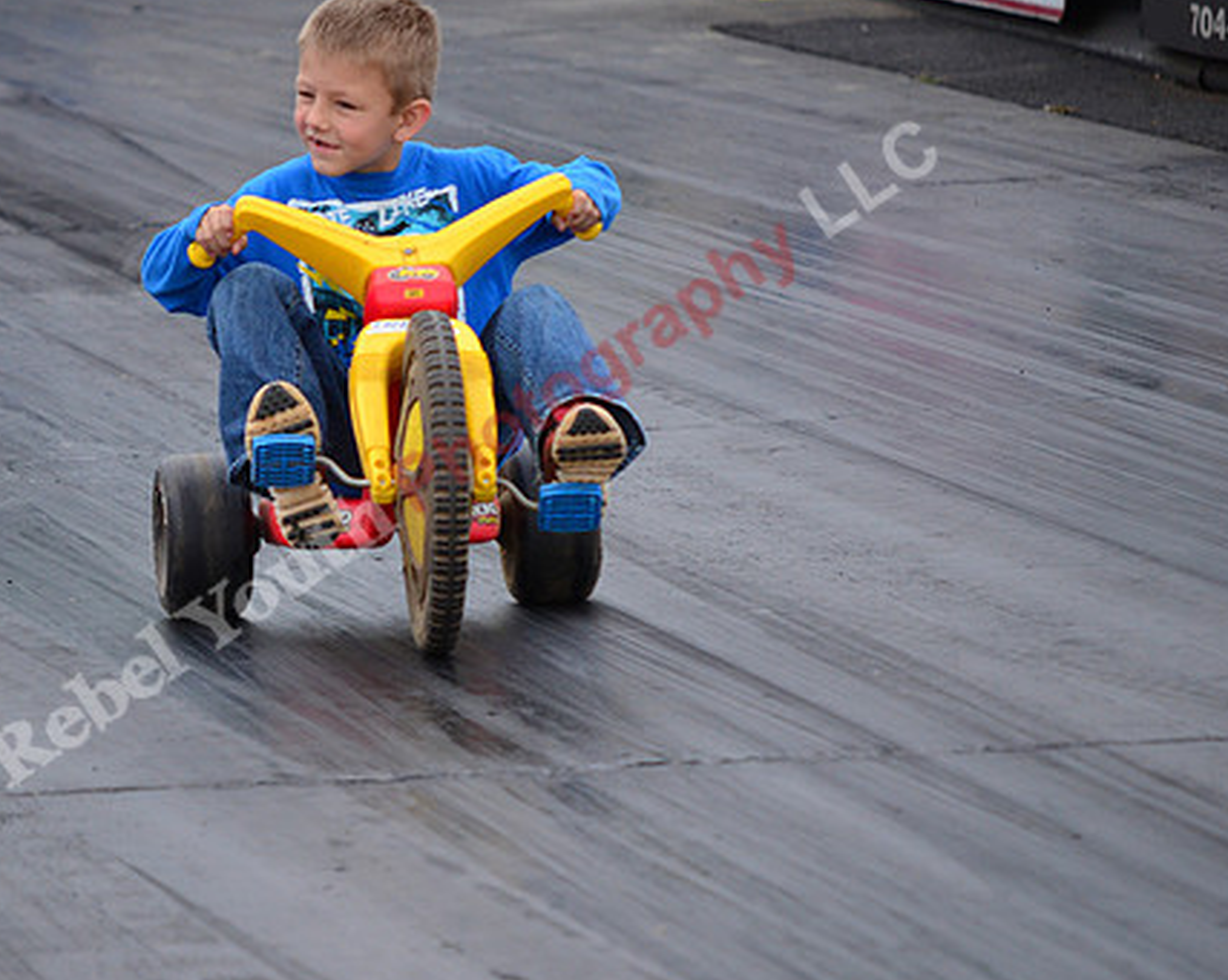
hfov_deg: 5.1
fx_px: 13874
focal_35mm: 382
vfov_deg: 4.0
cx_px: 443
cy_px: 489
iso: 1000
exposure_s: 1/1600
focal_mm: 200
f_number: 5.6
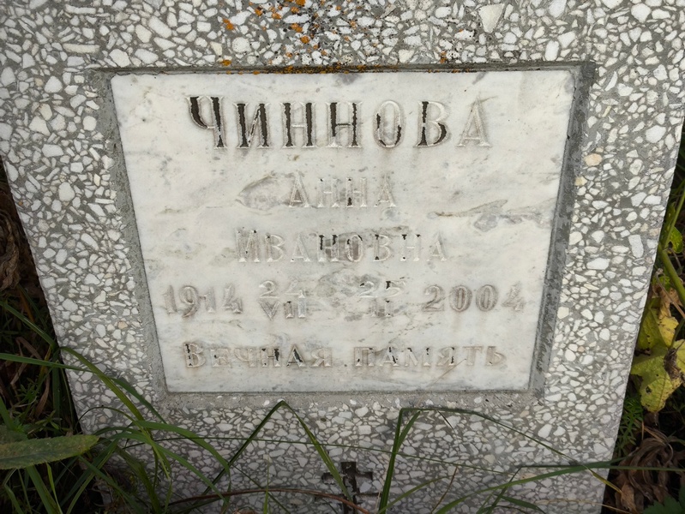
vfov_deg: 29.1
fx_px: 990
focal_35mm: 50
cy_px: 257
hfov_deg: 38.2
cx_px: 342
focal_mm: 4.71
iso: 50
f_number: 1.7
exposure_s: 1/282
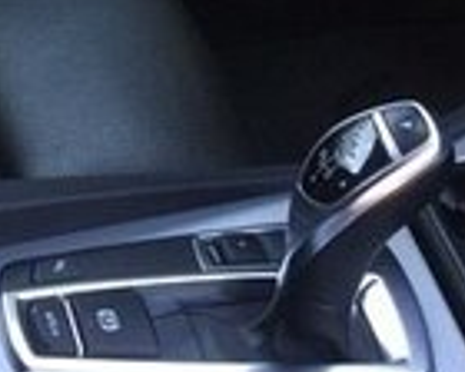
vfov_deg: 10.5
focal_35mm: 133
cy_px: -414
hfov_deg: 14.3
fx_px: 1830
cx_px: 30
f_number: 2.2
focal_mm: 4.15
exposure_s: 1/50
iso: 40
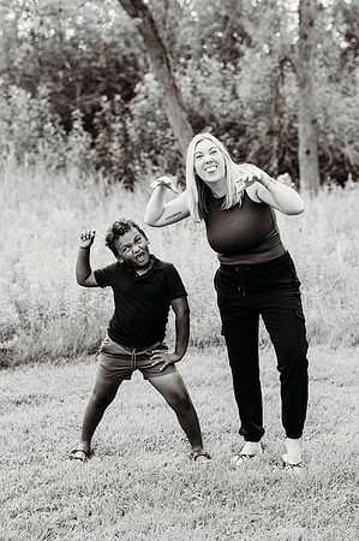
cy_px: 270
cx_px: 180
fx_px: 870
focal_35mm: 58
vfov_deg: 34.5
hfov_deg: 23.3
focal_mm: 58
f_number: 2.8
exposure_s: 1/320
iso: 400
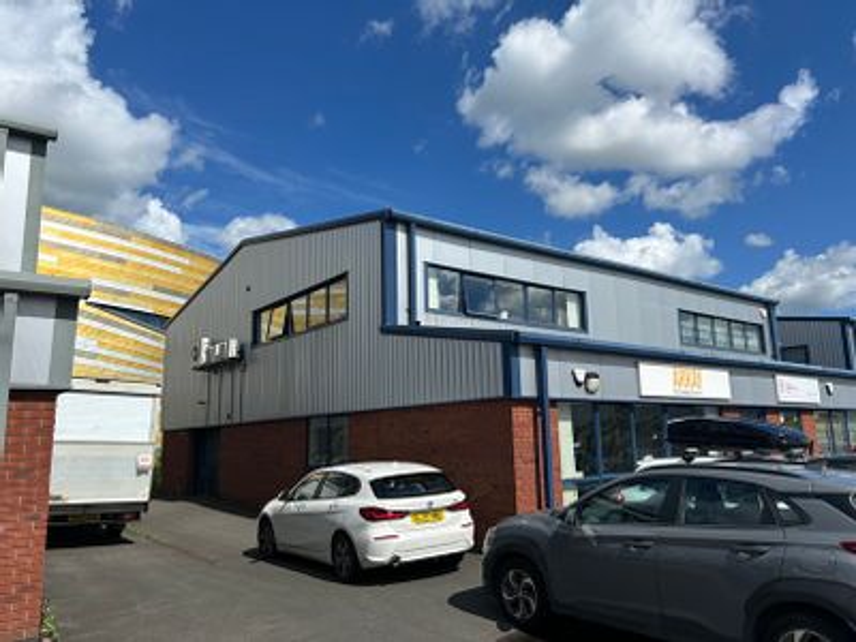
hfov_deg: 67.3
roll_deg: +1.6
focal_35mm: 26
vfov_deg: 53.1
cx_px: 428
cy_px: 321
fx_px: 643
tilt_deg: +10.5
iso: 50
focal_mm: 5.7
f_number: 1.5
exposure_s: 1/6211
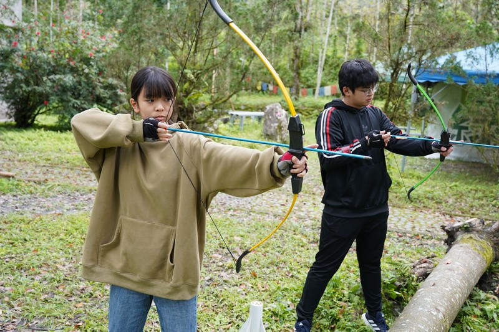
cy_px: 166
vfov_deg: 37.8
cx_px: 250
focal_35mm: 35
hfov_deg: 54.4
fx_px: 485
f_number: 4
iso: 320
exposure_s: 1/160
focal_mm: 35
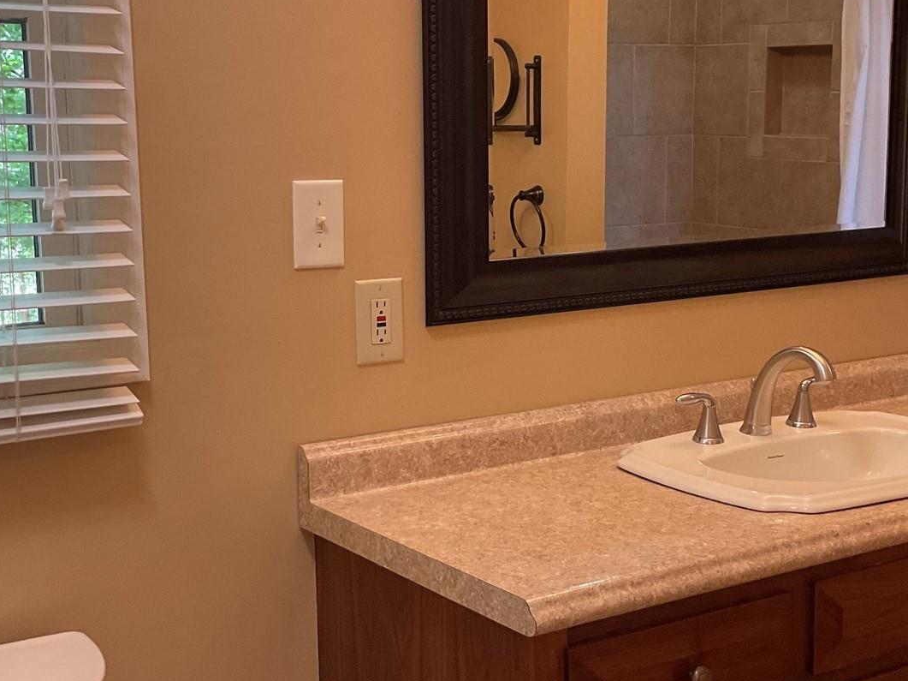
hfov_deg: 34.3
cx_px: 484
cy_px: 306
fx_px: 1468
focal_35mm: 56
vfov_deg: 26.1
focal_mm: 3
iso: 100
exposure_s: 1/60
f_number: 1.8
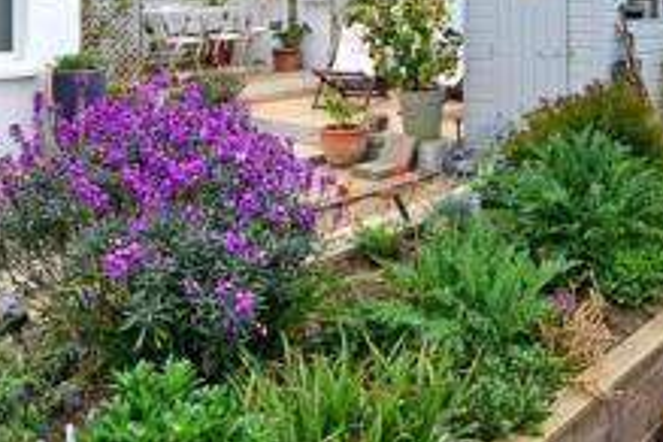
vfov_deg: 27.6
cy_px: -29
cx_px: 493
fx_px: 829
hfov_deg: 42.3
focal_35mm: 45
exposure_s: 1/200
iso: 400
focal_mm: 10
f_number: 10
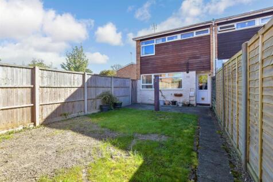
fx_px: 114
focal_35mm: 15
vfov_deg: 77.3
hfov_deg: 100.4
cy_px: 91
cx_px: 136
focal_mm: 10
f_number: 8
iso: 160
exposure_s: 1/80
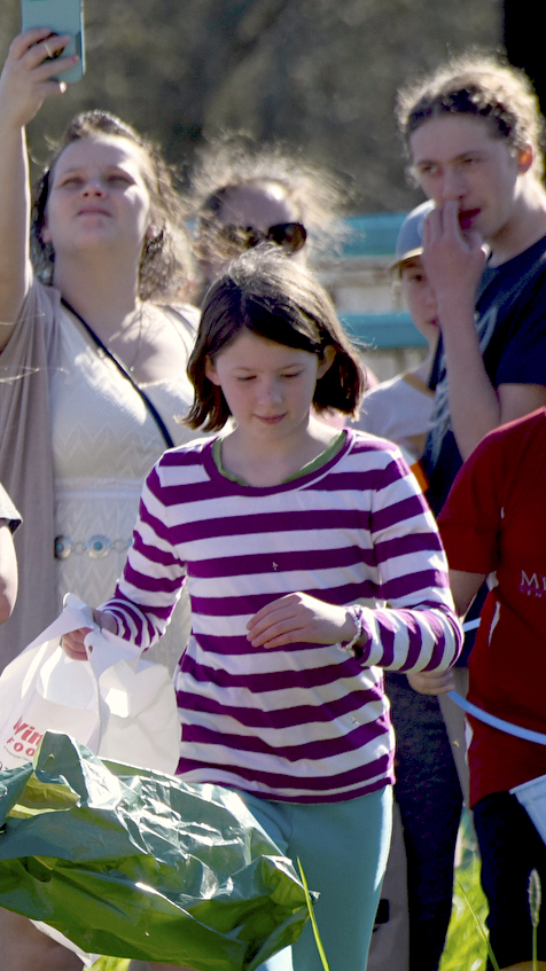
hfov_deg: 2.0
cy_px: 659
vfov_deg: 3.5
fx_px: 15892
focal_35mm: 617
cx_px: -586
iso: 640
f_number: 10
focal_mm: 250
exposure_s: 1/1000
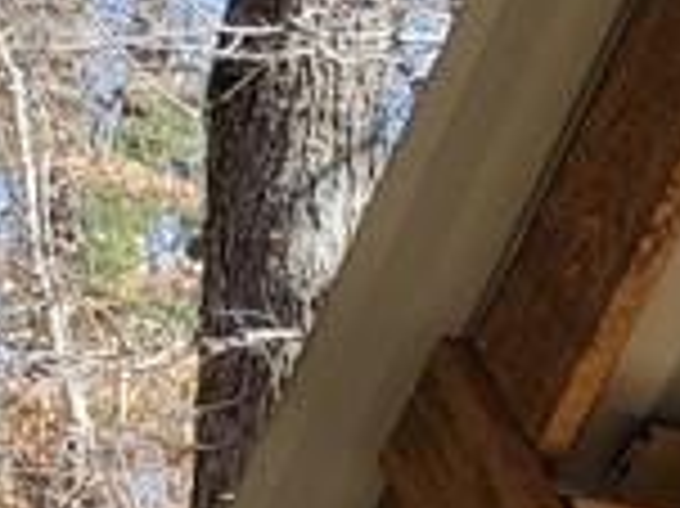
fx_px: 3199
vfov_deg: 8.4
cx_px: 2144
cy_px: 1169
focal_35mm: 163
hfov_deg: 9.2
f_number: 1.8
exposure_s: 1/199
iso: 16
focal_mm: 6.7
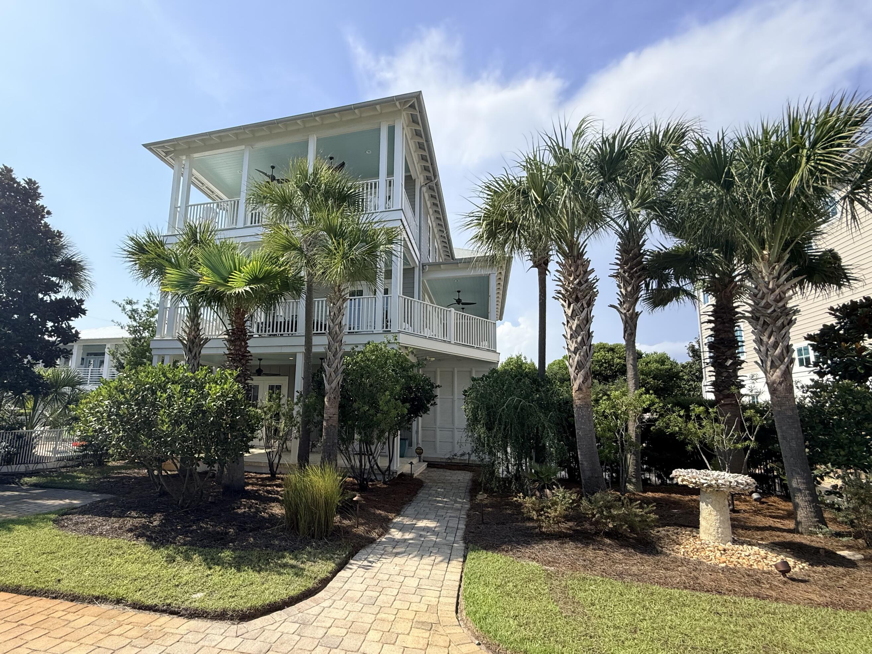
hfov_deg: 94.0
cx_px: 381
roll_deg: -1.5
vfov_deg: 77.9
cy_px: 358
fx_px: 403
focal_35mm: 16
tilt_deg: +8.4
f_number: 2.2
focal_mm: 2.22
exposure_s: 1/1399
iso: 64
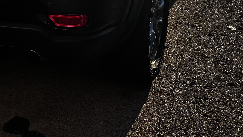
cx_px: 15
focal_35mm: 81
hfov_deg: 25.2
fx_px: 522
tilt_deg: -13.1
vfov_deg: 13.9
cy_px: -76
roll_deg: +1.4
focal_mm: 5.96
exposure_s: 1/1912
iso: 50
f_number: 1.6
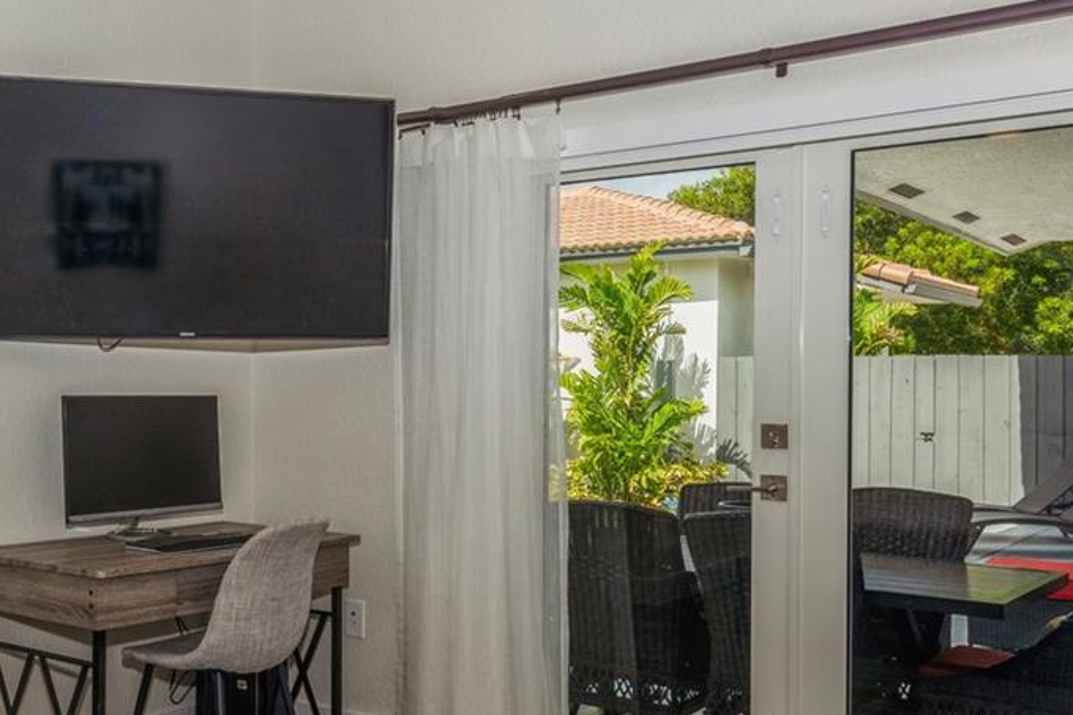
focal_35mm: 40
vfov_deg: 33.2
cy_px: 440
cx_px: 312
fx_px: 1192
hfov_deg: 47.2
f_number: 8
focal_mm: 17
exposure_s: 1/100
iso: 200
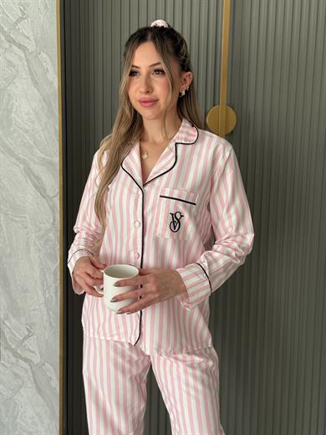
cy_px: 218
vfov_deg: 39.7
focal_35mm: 48
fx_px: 603
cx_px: 163
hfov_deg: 30.3
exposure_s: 1/221
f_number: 1.78
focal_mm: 6.76
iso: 64
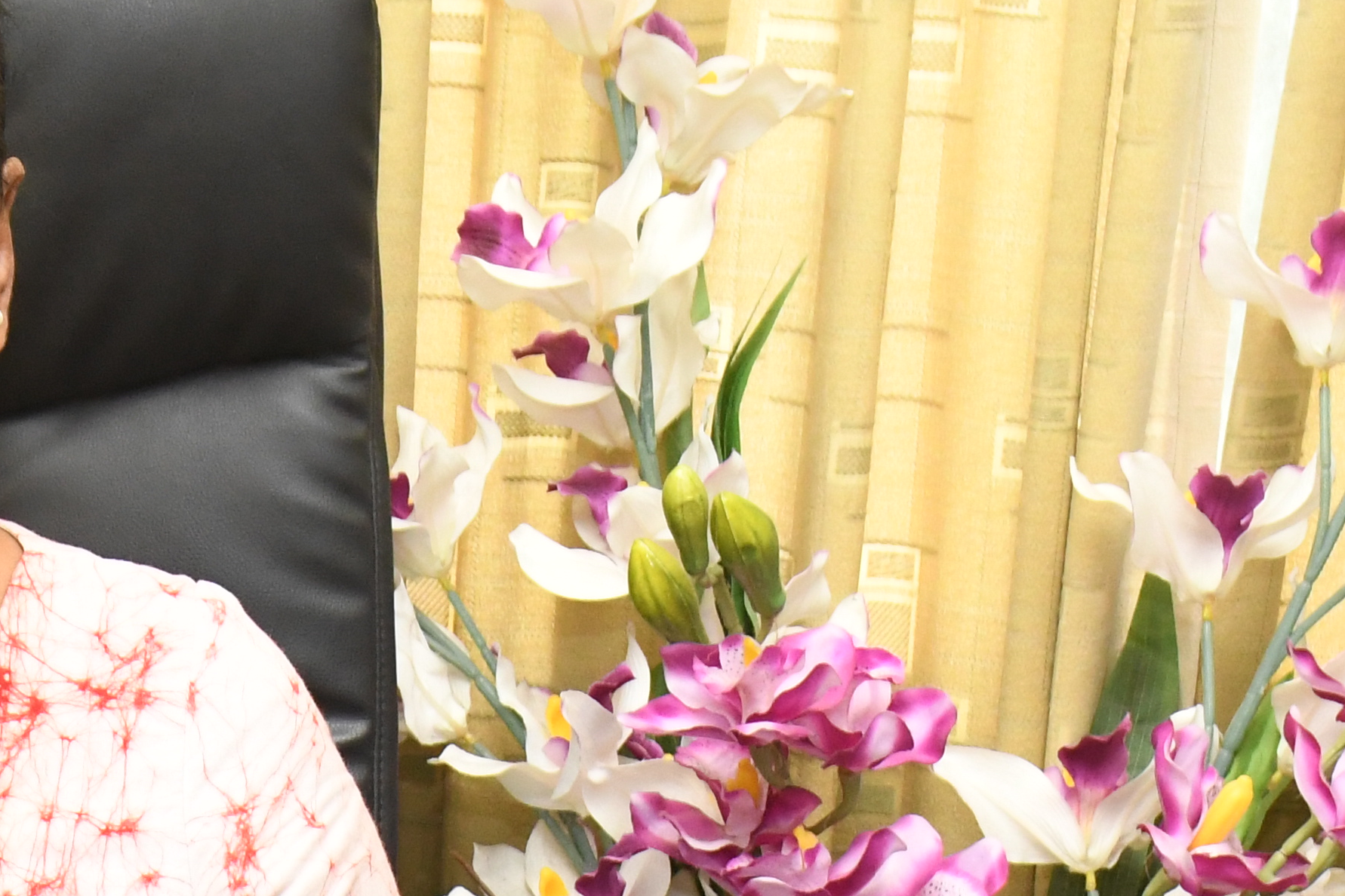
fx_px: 5604
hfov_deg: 13.5
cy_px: 891
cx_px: 20
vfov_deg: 9.1
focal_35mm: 150
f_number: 8
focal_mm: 32
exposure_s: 1/160
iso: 2500
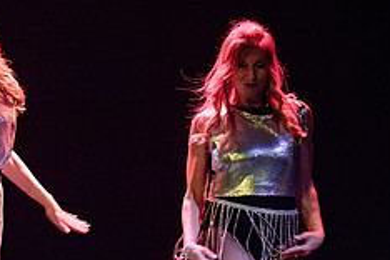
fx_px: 4669
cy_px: 199
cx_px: -81
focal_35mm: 431
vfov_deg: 3.2
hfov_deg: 4.8
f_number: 2.8
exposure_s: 1/200
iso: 1600
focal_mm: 135
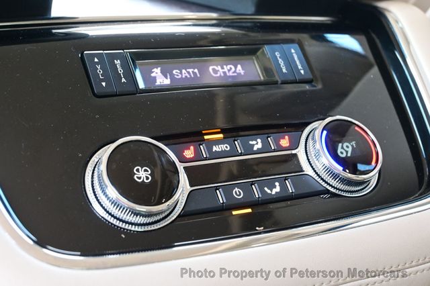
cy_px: 143
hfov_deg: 33.4
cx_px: 215
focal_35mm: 60
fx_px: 716
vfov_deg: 22.6
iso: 1400
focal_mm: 40
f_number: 5.6
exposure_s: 1/60
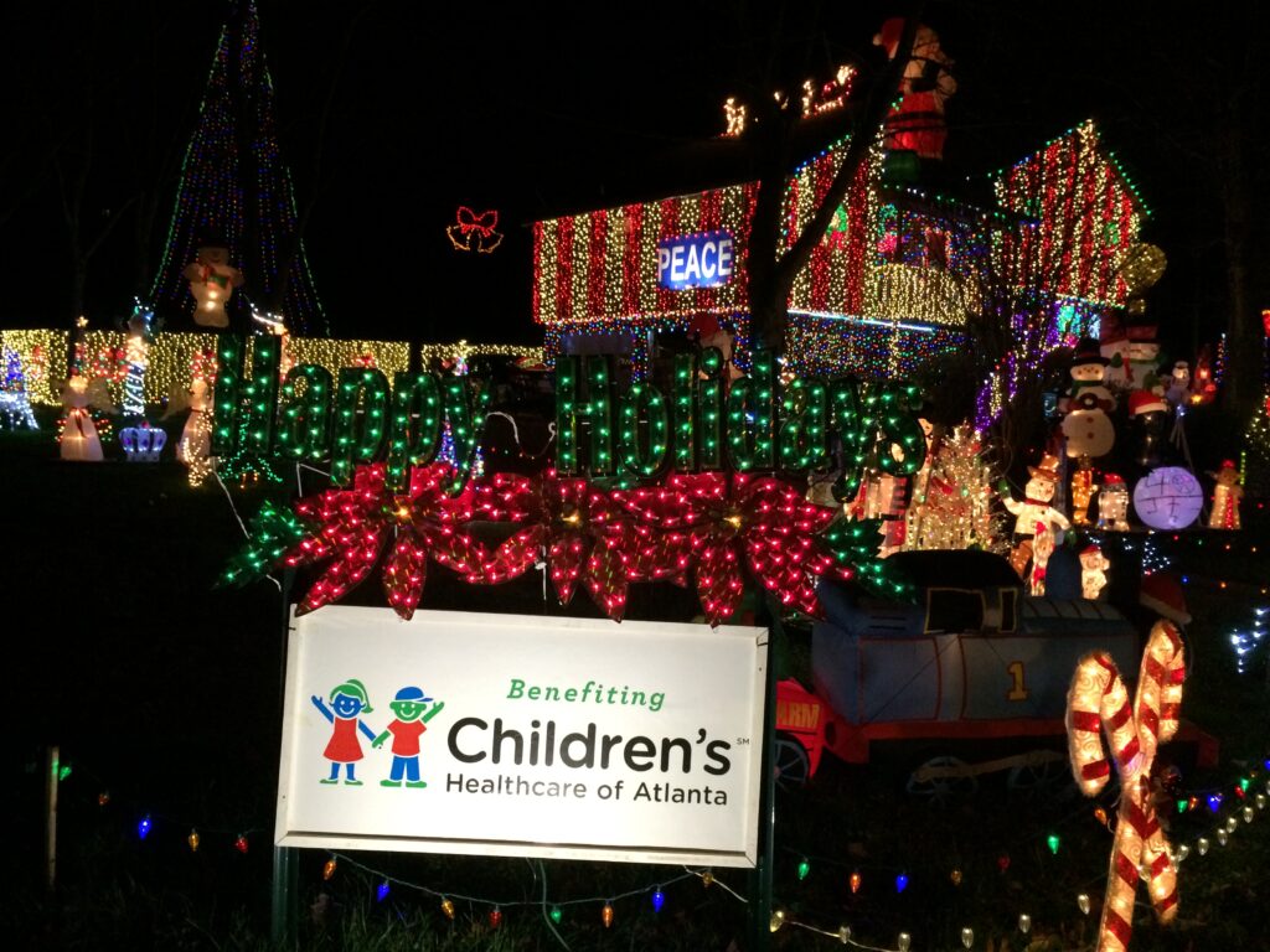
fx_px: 1064
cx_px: 635
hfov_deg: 61.7
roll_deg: -0.8
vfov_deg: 48.2
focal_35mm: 29
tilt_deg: -4.5
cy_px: 476
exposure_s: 1/30
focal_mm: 4.15
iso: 320
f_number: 2.2
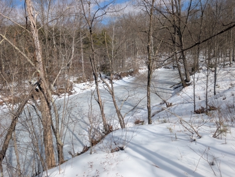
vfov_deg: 57.0
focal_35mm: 24
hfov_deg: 71.5
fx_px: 163
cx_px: 118
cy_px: 88
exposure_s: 1/1497
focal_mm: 6.9
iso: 21
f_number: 1.68
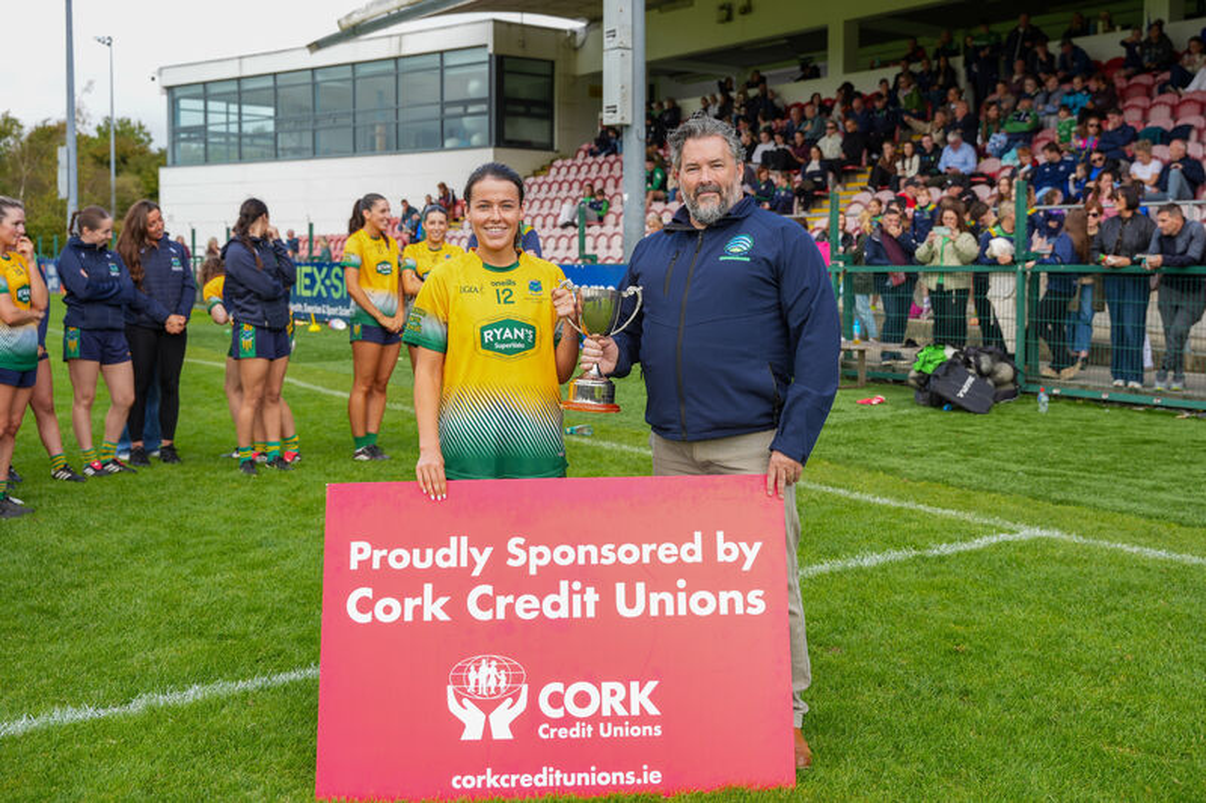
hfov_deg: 55.3
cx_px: 603
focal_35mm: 34
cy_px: 402
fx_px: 1152
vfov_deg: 38.4
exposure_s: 1/200
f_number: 4
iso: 100
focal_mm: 34.4
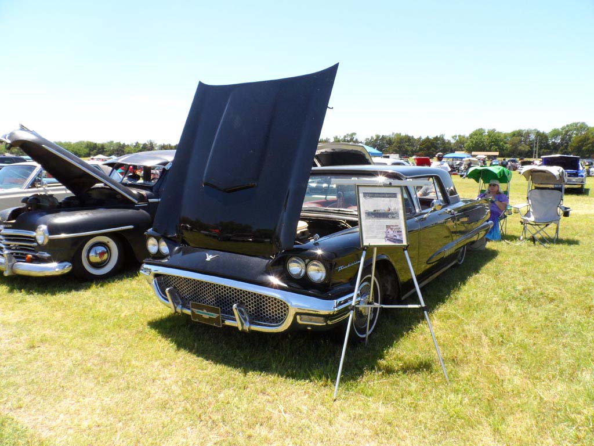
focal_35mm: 24
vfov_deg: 56.8
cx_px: 297
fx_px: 412
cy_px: 223
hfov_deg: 71.6
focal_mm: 4
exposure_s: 1/250
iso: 80
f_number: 4.5
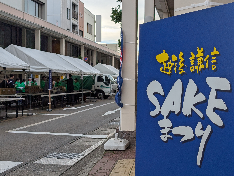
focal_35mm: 49
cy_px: 88
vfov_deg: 29.7
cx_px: 117
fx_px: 332
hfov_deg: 38.9
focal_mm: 6.9
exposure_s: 1/622
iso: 19
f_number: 1.68
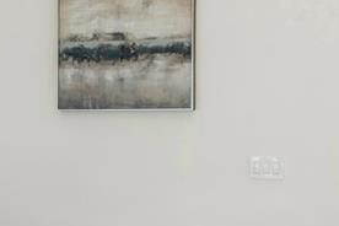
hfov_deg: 20.5
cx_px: -147
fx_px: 819
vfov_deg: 15.7
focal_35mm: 87
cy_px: 142
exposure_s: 1/50
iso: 400
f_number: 11
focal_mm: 15
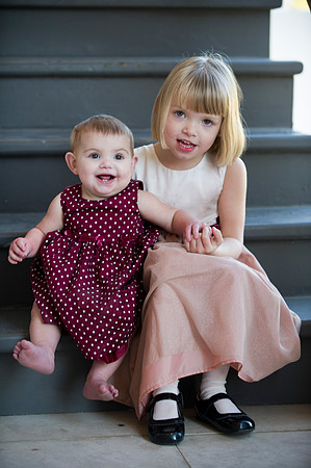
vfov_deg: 18.6
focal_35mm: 110
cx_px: 156
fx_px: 1429
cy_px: 234
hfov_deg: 12.4
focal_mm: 110
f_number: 2.8
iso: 250
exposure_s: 1/160
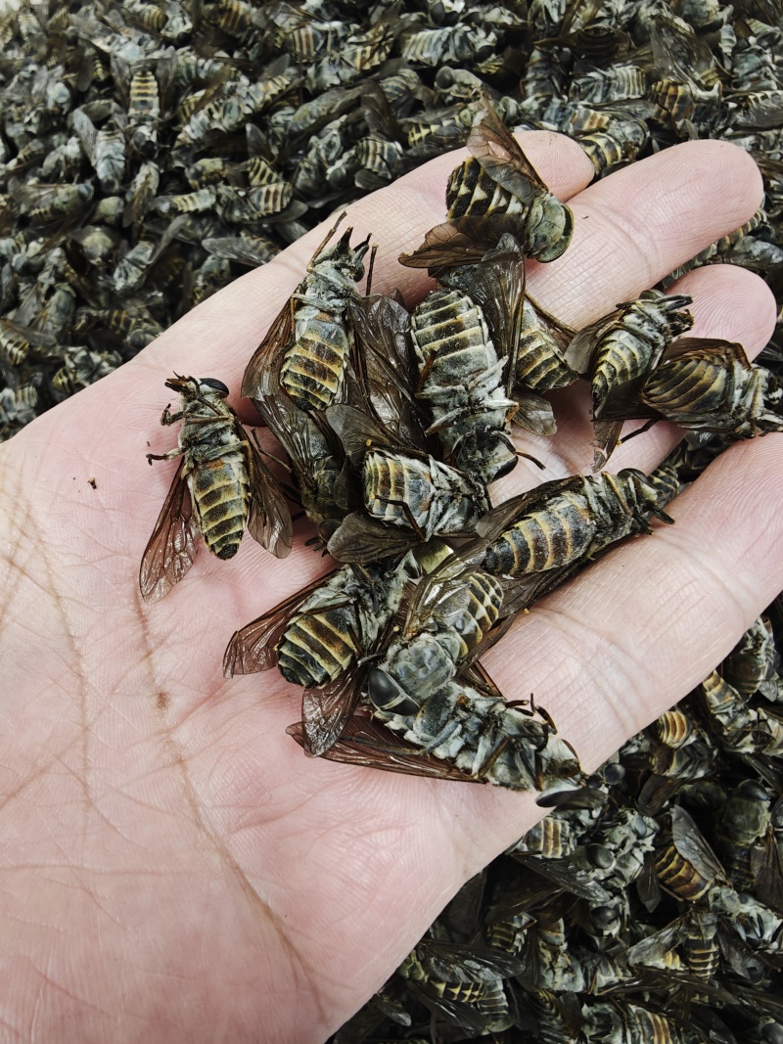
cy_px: 522
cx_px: 392
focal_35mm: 23
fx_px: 694
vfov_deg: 73.9
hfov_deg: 58.9
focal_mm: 2.13
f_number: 2.2
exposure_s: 1/50
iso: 640
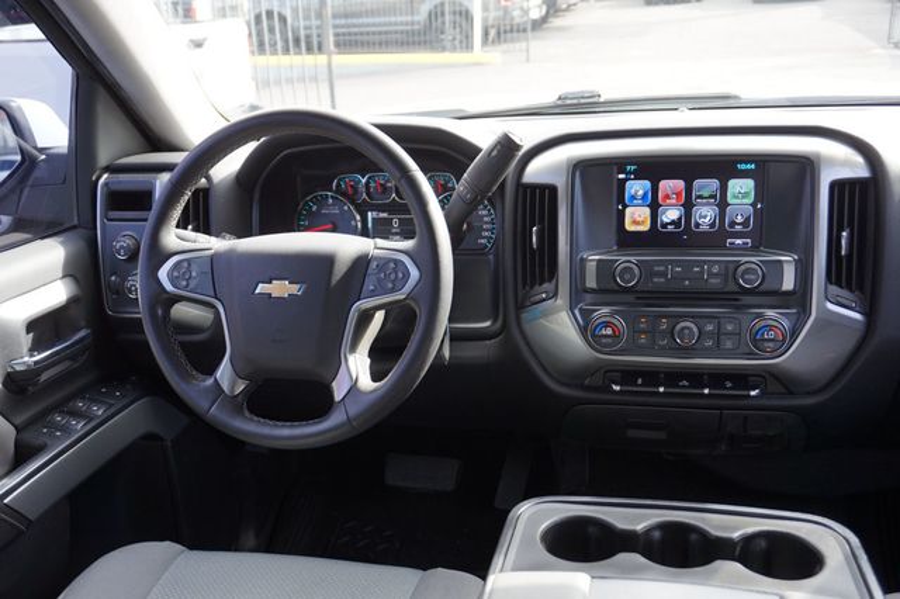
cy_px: 300
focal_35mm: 33
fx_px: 825
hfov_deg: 57.2
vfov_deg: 39.9
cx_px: 450
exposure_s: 1/60
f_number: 4
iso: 160
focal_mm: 22
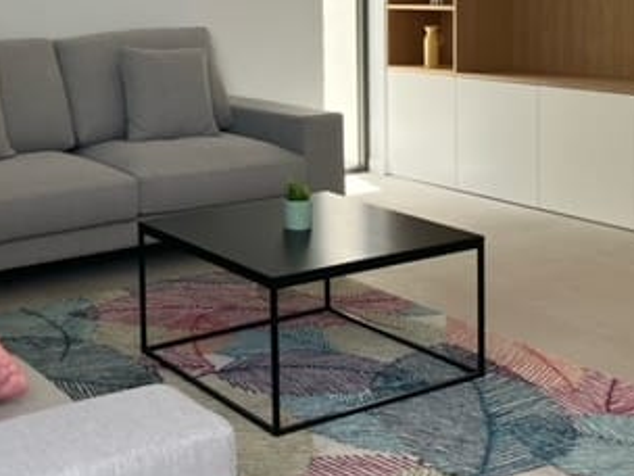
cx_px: 179
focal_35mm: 59
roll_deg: +0.4
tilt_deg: -4.8
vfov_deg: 24.2
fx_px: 1081
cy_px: 65
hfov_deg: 32.2
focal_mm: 3.99
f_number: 1.8
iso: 40
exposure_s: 1/138
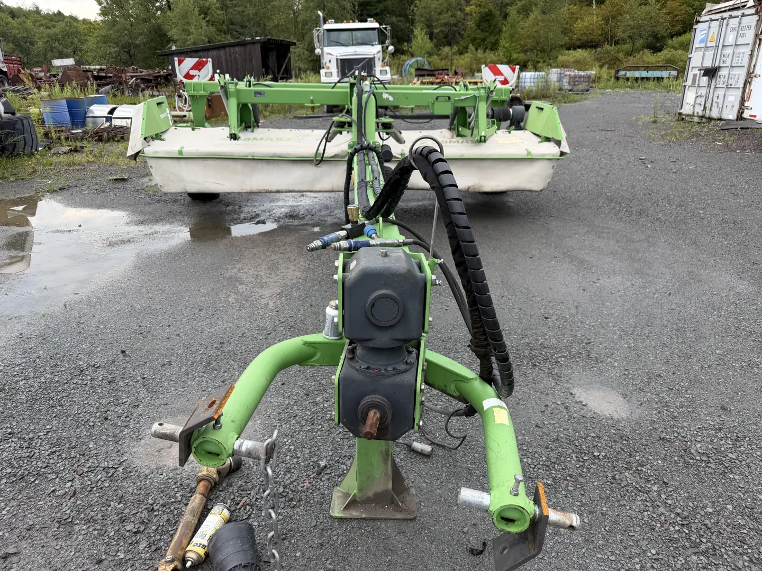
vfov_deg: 56.8
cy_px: 286
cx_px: 381
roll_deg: +1.0
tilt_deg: -21.3
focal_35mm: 24
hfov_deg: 71.6
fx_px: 528
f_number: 1.78
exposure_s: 1/543
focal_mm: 6.76
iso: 80
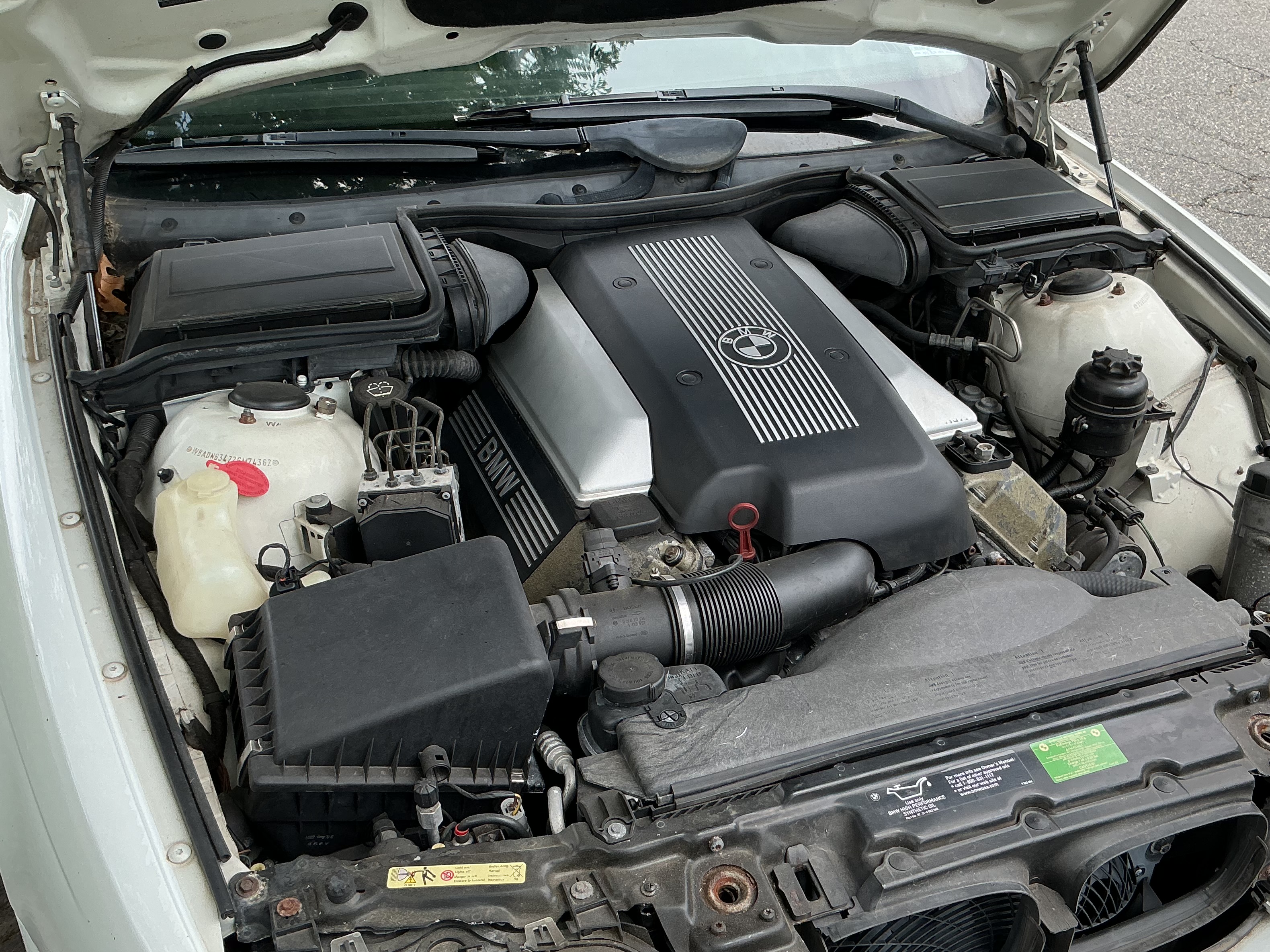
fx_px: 1357
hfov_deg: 50.0
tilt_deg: -31.6
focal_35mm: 37
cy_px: 559
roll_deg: -3.2
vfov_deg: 38.5
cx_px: 733
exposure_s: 1/300
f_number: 1.8
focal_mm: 3
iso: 25
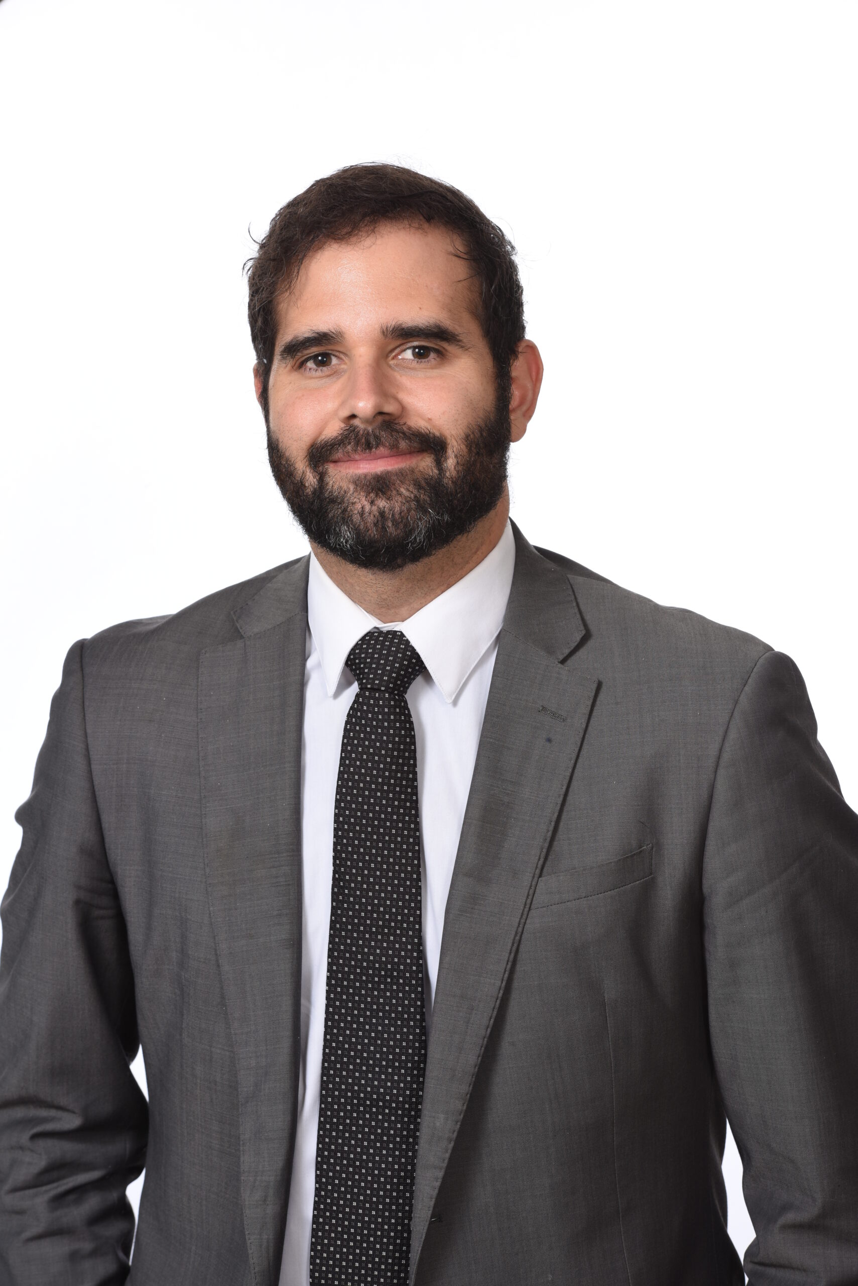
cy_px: 643
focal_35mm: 120
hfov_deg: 11.4
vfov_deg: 17.1
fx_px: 4286
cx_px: 429
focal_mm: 120
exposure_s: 1/200
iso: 400
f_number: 8
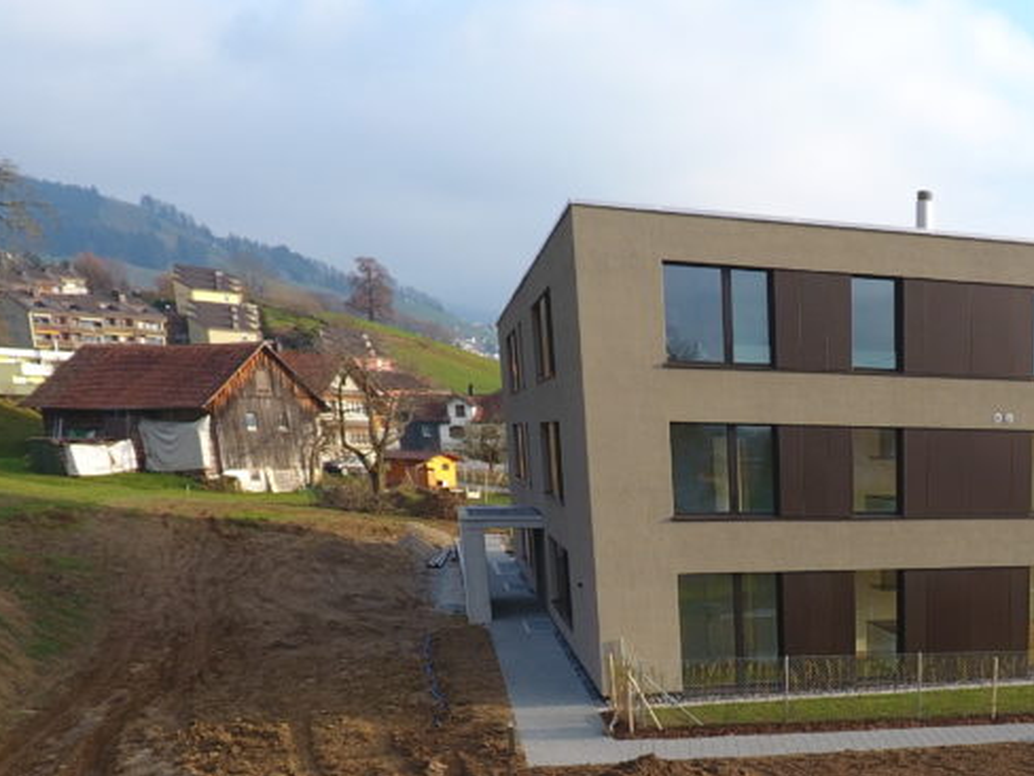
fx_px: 1255
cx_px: 1009
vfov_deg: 31.5
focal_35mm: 42
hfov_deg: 40.0
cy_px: 795
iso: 100
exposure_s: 1/245
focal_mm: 3.61
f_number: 2.8
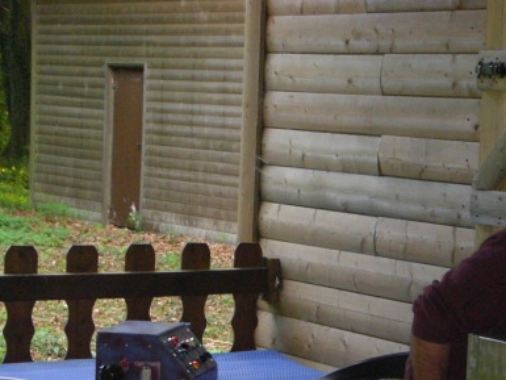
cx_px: 385
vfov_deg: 10.7
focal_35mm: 138
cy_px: 301
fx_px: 2018
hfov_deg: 14.2
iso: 200
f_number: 4
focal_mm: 13.7
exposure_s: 1/60
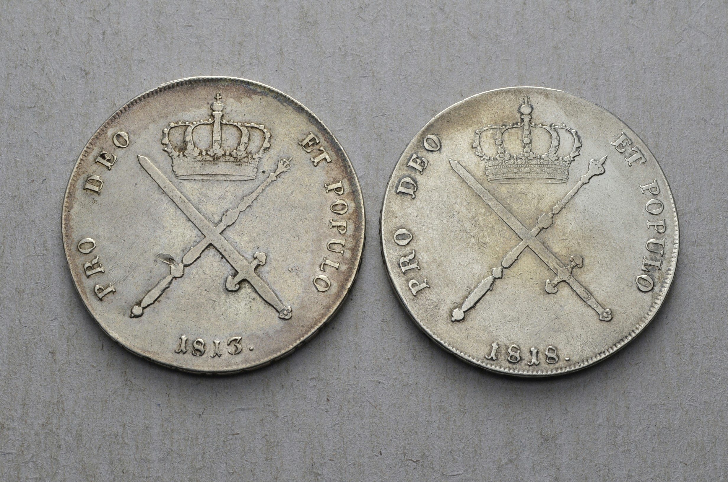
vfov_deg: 19.6
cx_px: 364
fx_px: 1392
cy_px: 241
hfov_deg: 29.3
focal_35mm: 69
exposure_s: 1/250
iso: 400
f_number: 14
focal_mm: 46
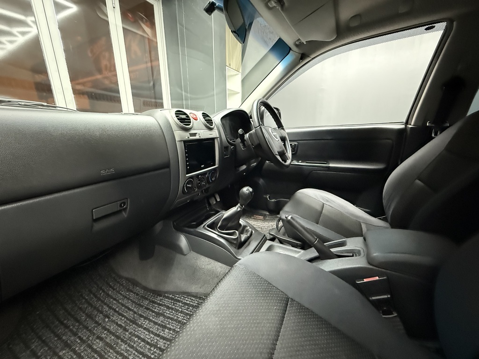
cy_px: 180
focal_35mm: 14
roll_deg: +0.1
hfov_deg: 102.1
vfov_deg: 85.7
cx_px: 240
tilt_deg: -14.9
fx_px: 194
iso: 1600
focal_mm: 2.22
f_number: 2.2
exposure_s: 1/39
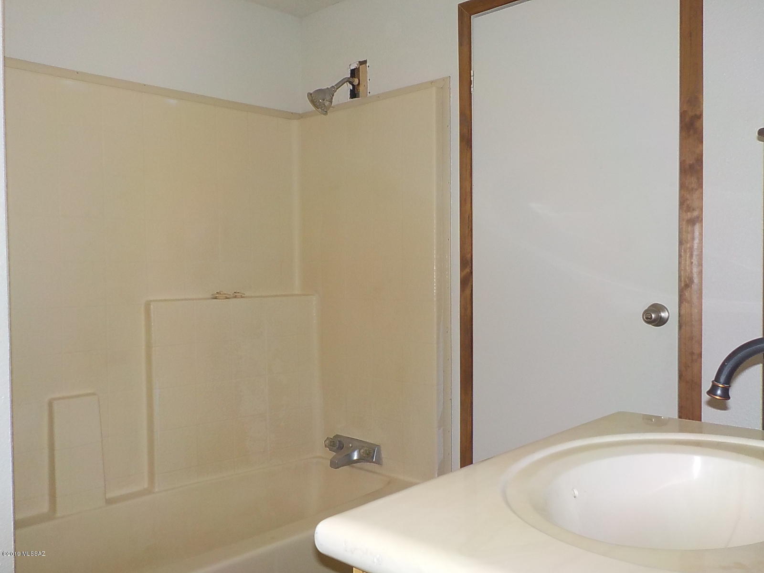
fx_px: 662
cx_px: 382
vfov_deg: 46.8
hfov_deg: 60.0
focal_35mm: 30
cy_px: 286
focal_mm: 4.1
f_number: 3.3
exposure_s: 1/30
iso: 200
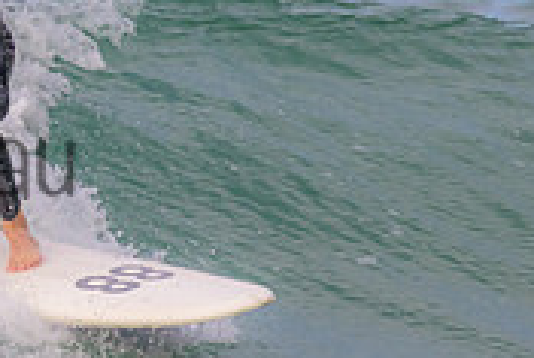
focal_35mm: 2634
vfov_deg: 0.5
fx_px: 39136
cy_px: 126
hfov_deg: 0.8
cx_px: -246
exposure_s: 1/1250
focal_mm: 800
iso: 1400
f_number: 11
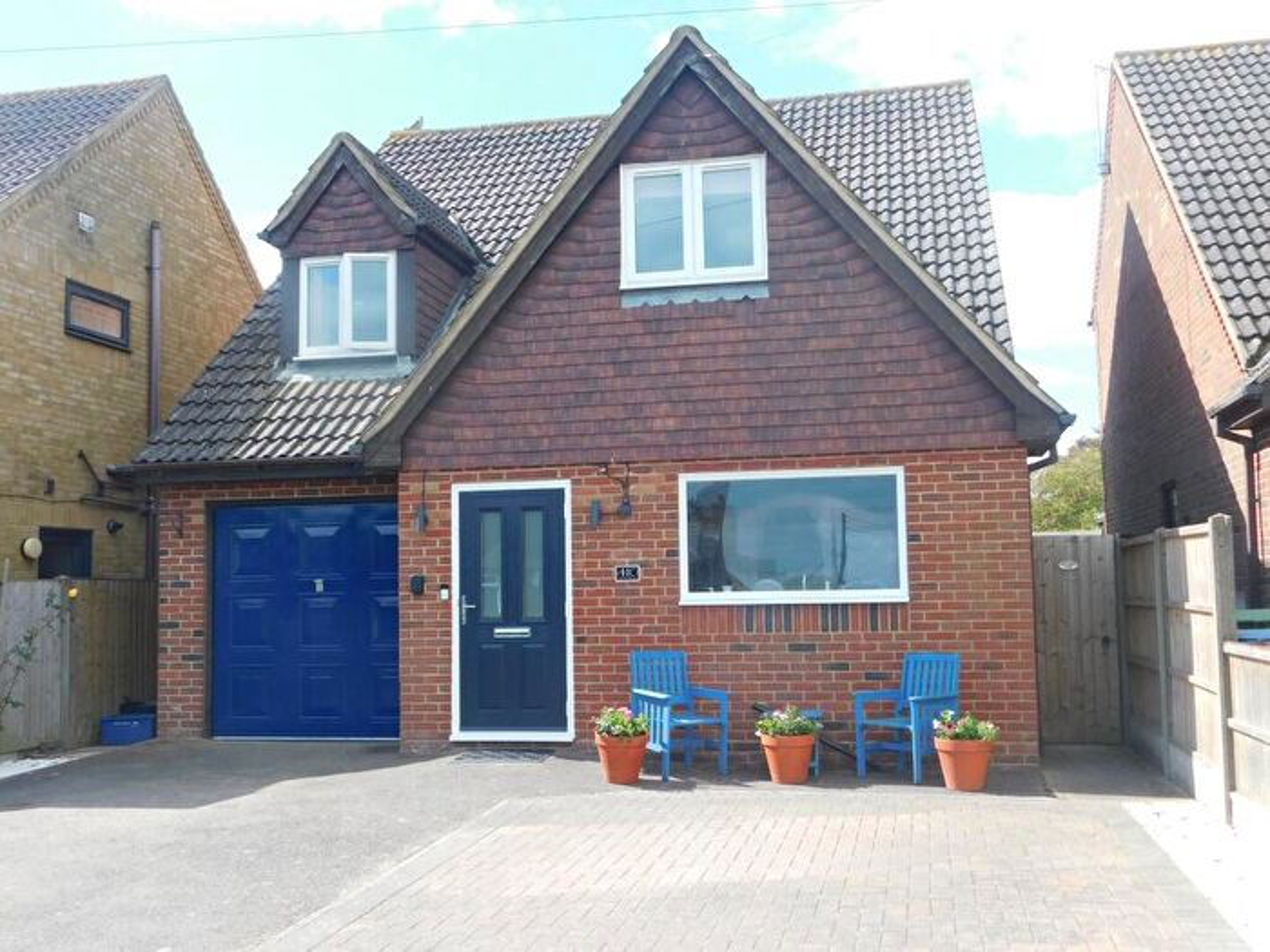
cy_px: 476
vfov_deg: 39.7
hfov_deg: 51.4
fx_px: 1321
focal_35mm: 36
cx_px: 635
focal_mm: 6.3
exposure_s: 1/500
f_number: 3.5
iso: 125
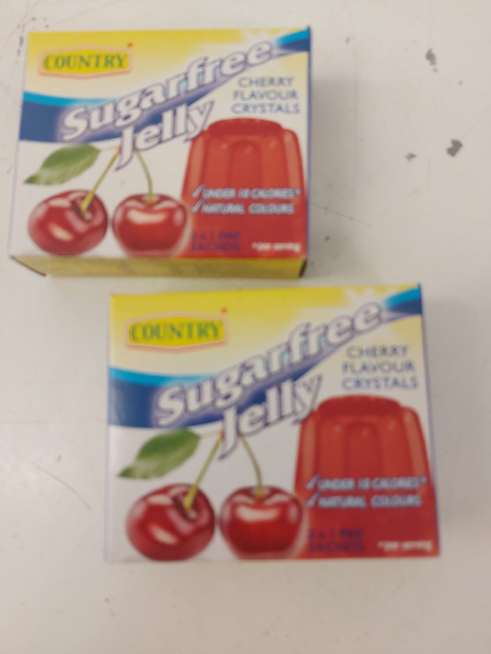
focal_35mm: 24
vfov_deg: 71.6
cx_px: 246
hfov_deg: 56.8
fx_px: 454
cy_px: 327
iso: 80
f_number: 1.8
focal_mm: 5.23
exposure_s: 1/50
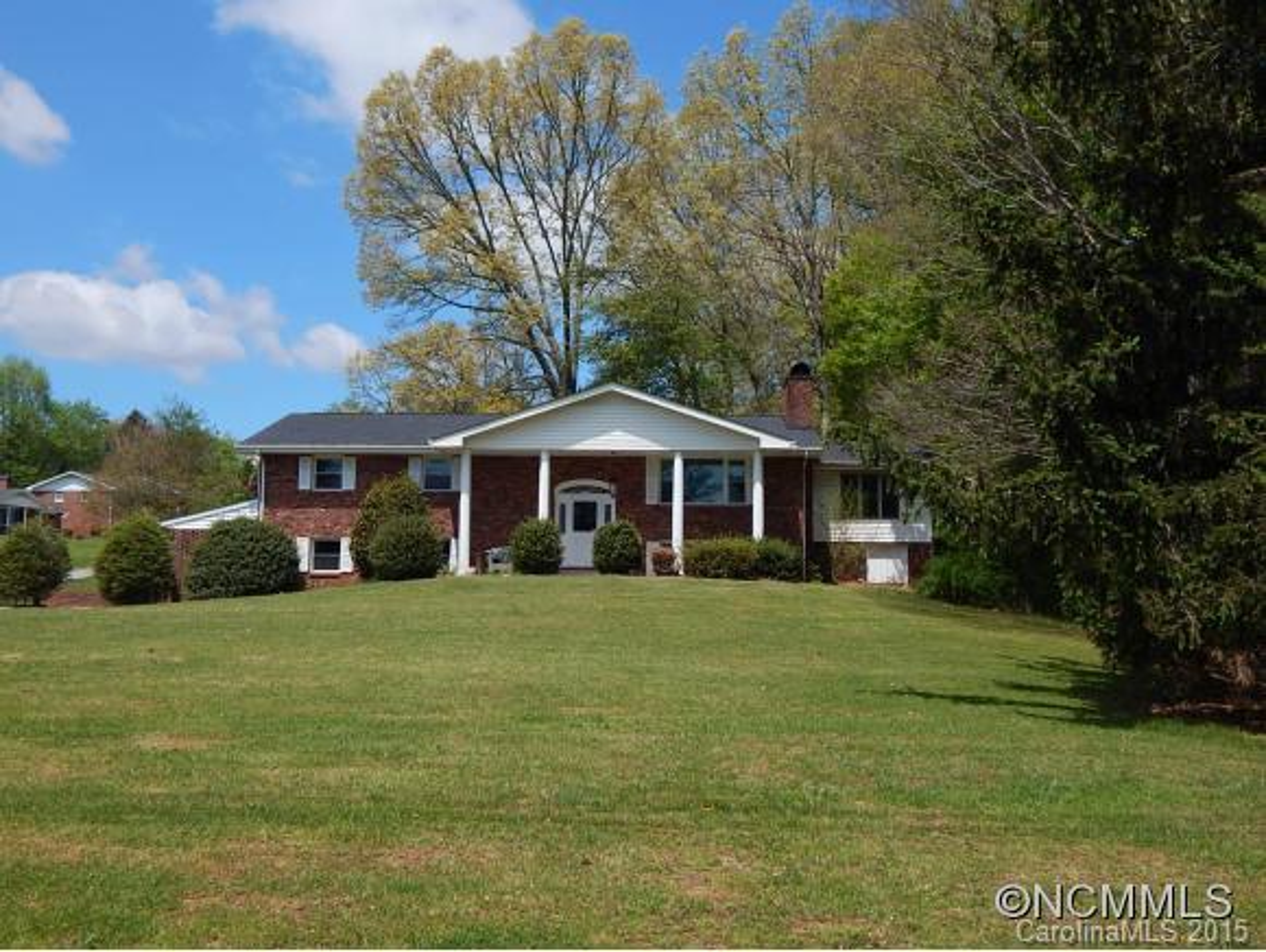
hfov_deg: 53.9
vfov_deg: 41.8
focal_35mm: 34
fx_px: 1245
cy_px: 476
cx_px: 633
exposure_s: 1/500
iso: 125
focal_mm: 6.1
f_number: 6.7
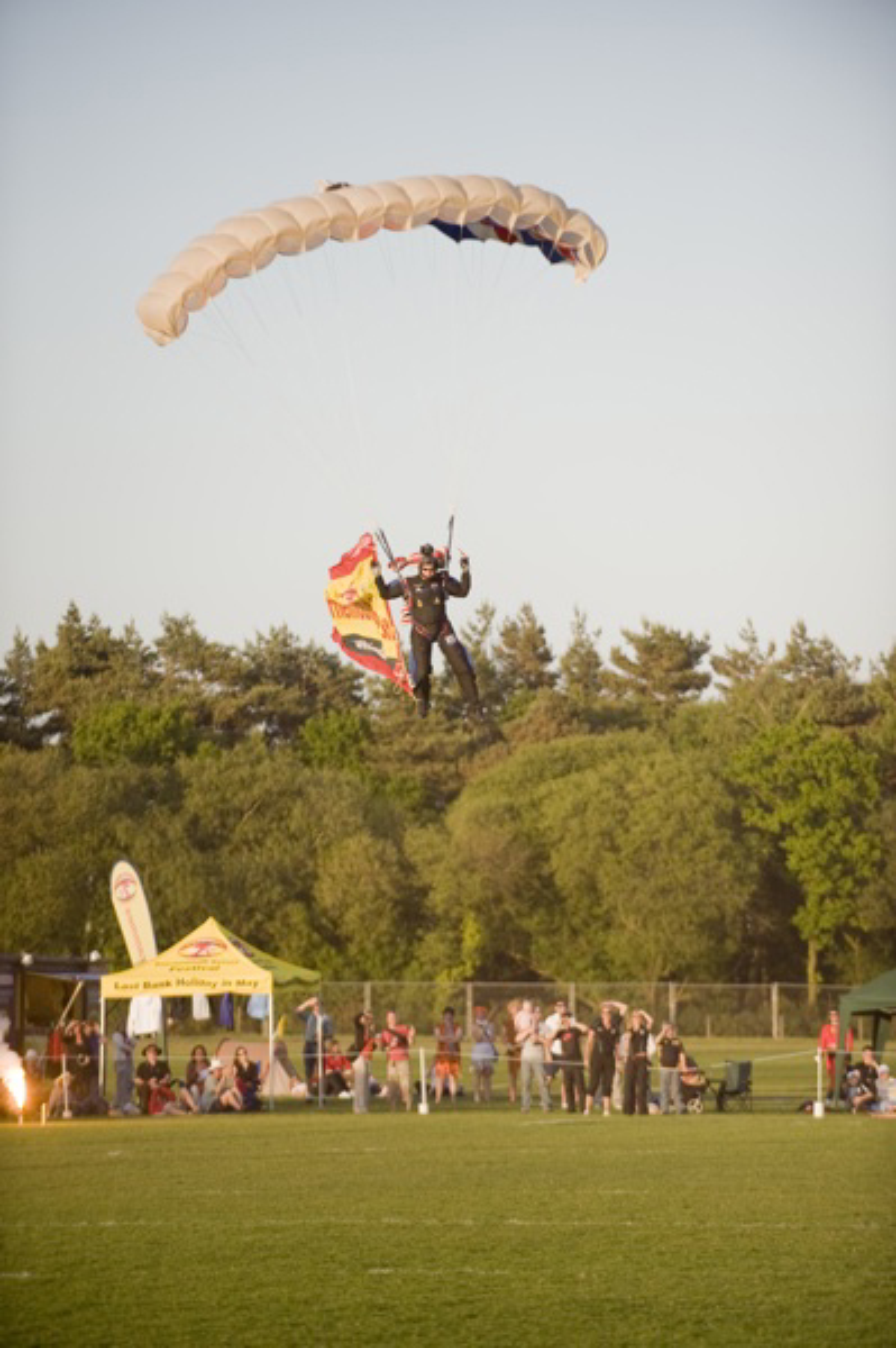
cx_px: 448
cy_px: 674
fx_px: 7479
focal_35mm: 200
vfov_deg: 10.3
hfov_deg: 6.9
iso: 800
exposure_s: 1/5000
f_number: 3.5
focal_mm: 200
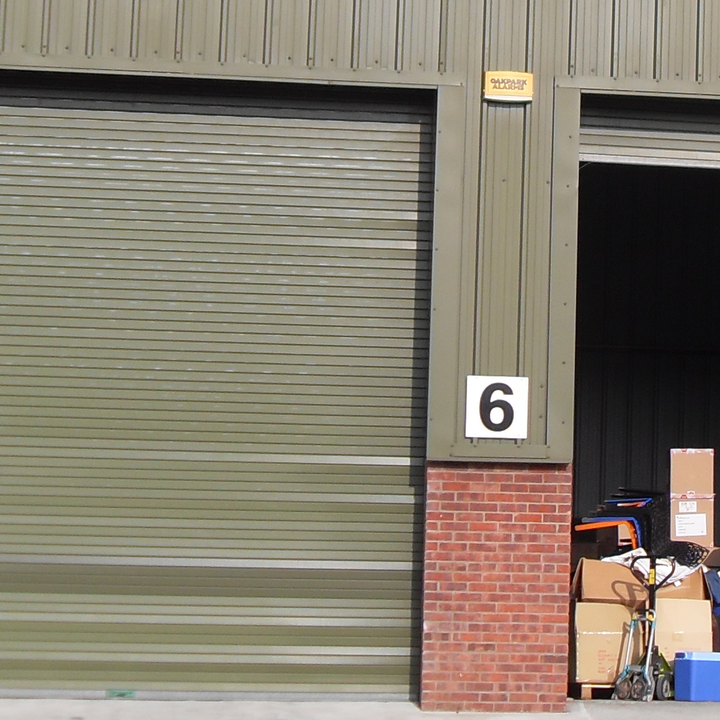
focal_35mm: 100
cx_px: 669
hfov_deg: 17.1
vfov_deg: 17.3
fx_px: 2353
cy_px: 140
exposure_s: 1/180
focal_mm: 6.3
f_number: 7
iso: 80
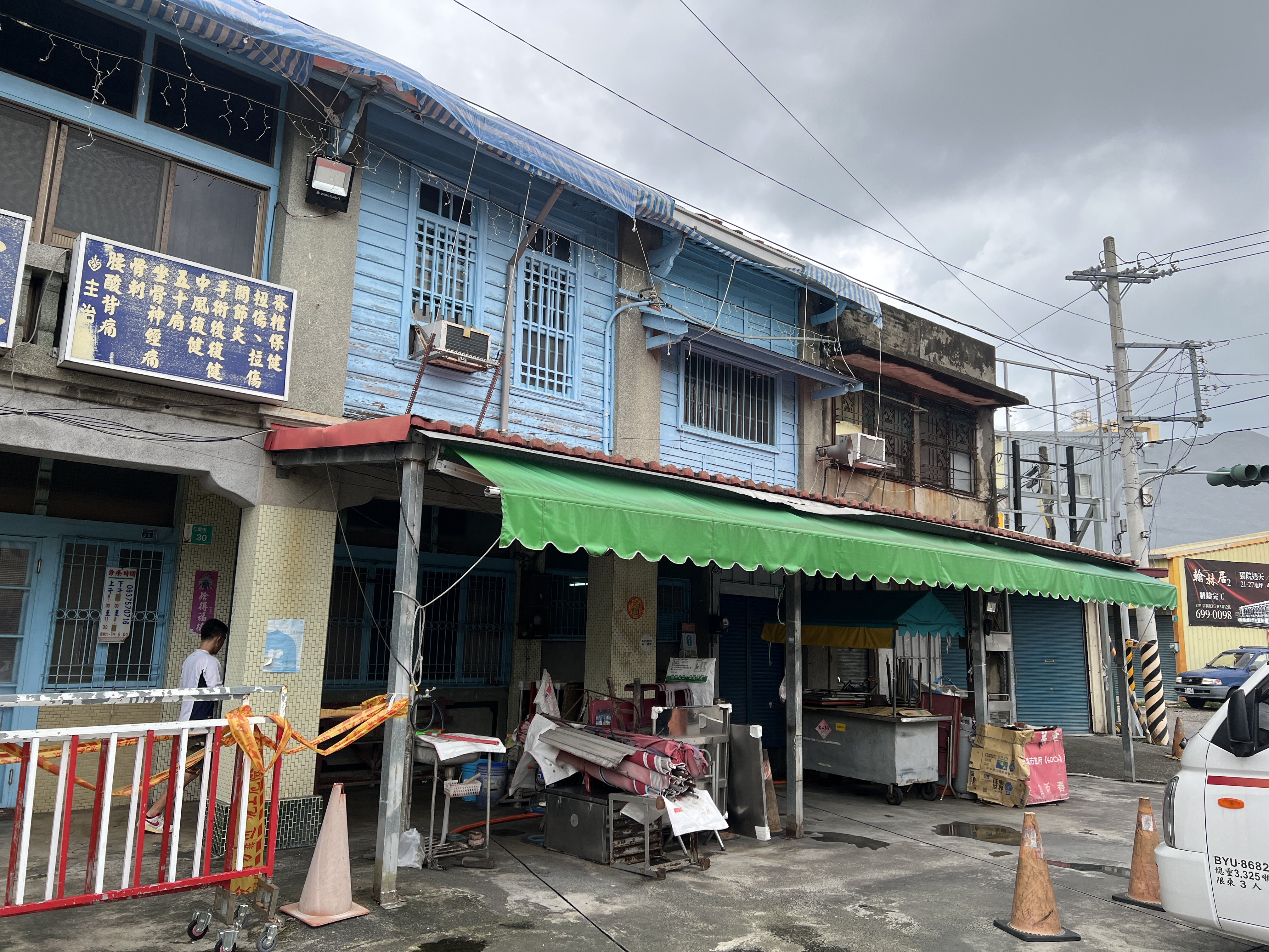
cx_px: 634
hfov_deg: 67.3
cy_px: 476
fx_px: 953
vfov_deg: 53.1
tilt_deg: +12.0
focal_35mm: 26
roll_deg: -0.5
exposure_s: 1/1009
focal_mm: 5.7
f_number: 1.5
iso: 50
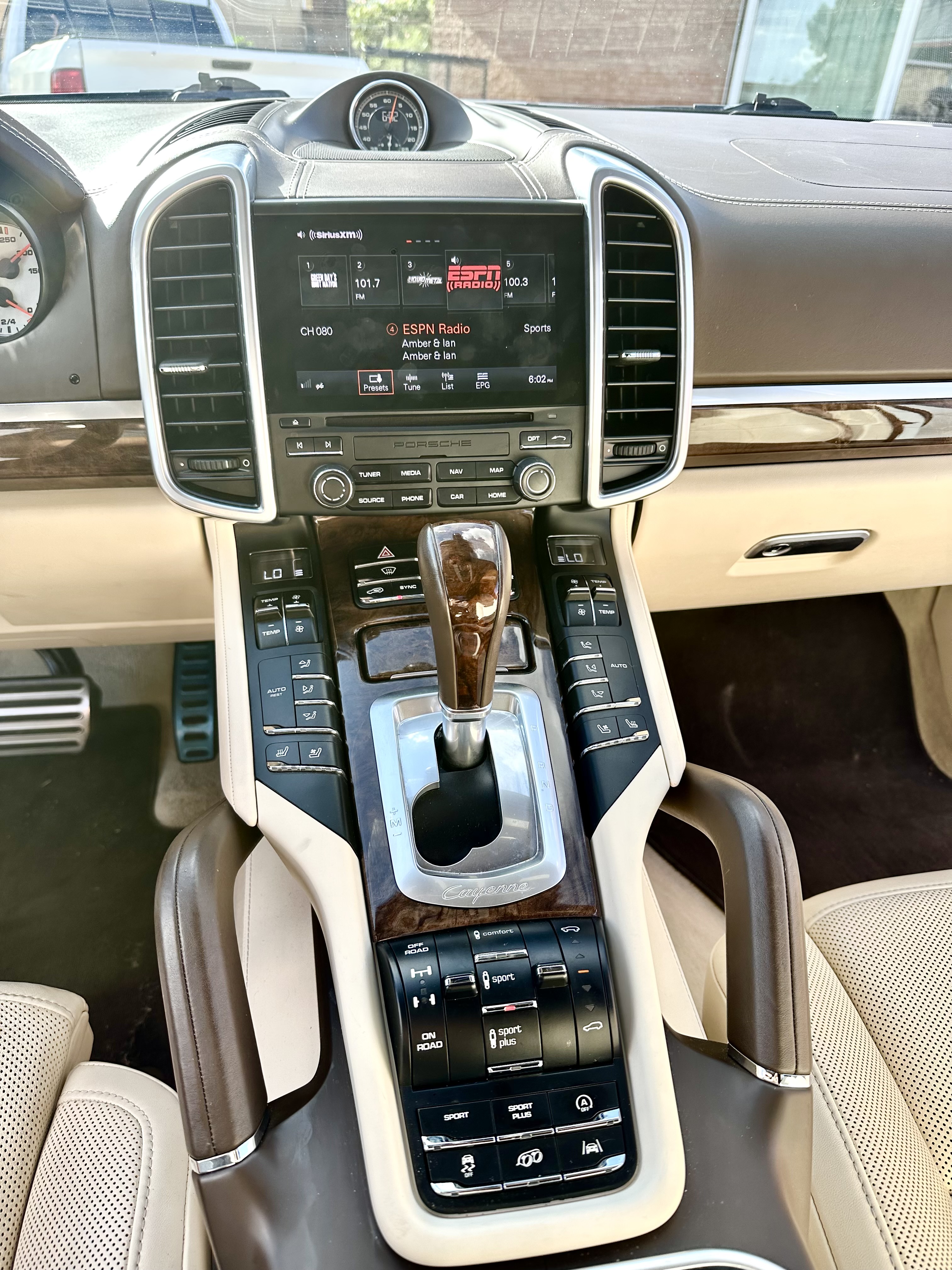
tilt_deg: -30.7
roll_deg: -5.2
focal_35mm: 24
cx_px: 476
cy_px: 635
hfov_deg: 56.8
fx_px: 880
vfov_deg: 71.6
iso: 80
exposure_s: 1/426
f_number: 1.78
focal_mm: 6.86
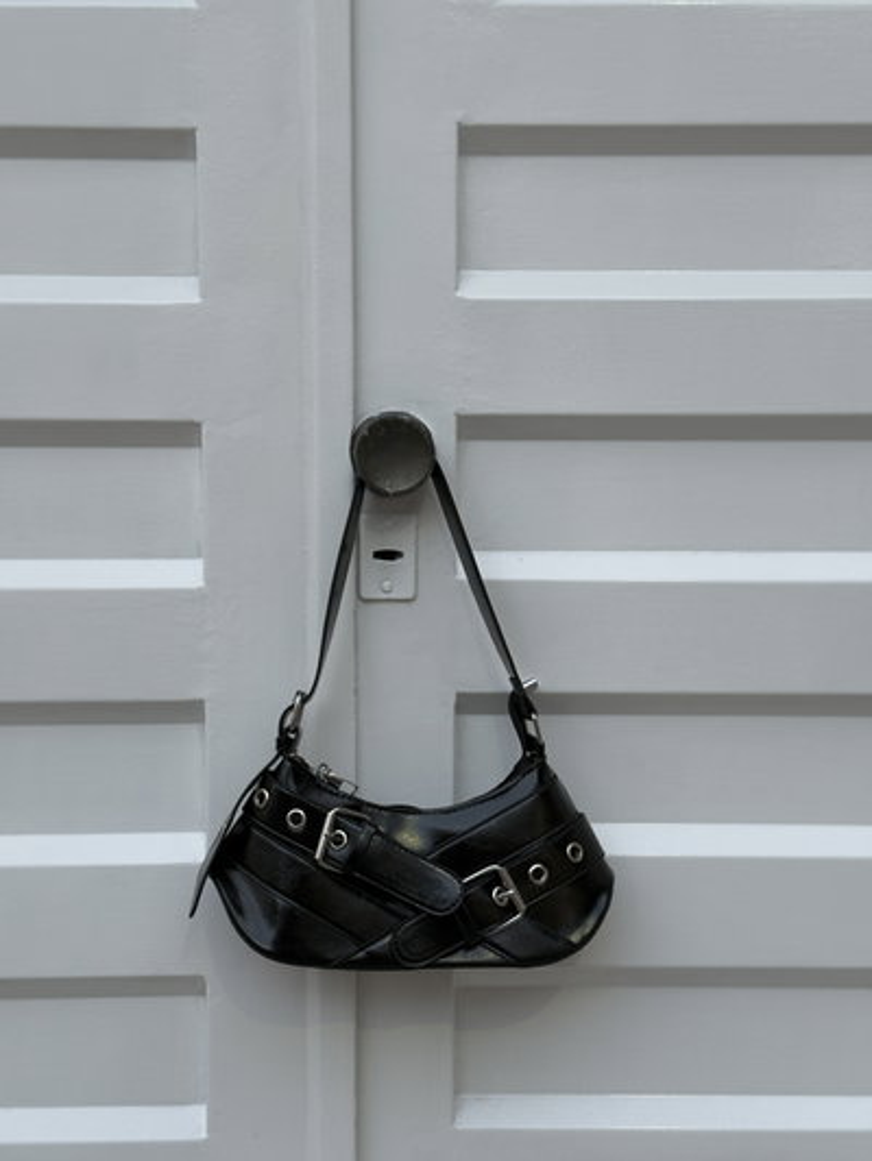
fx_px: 1612
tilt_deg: -4.1
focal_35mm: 48
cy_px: 580
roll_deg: -0.3
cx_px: 436
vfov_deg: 39.6
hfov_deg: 30.3
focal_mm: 6.76
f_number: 1.78
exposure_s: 1/121
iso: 80
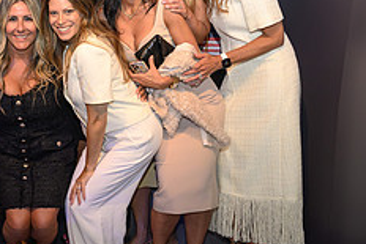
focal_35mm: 60
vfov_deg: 22.6
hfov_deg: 32.4
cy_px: 92
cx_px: 68
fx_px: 610
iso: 1600
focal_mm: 24
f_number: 3.5
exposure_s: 1/160
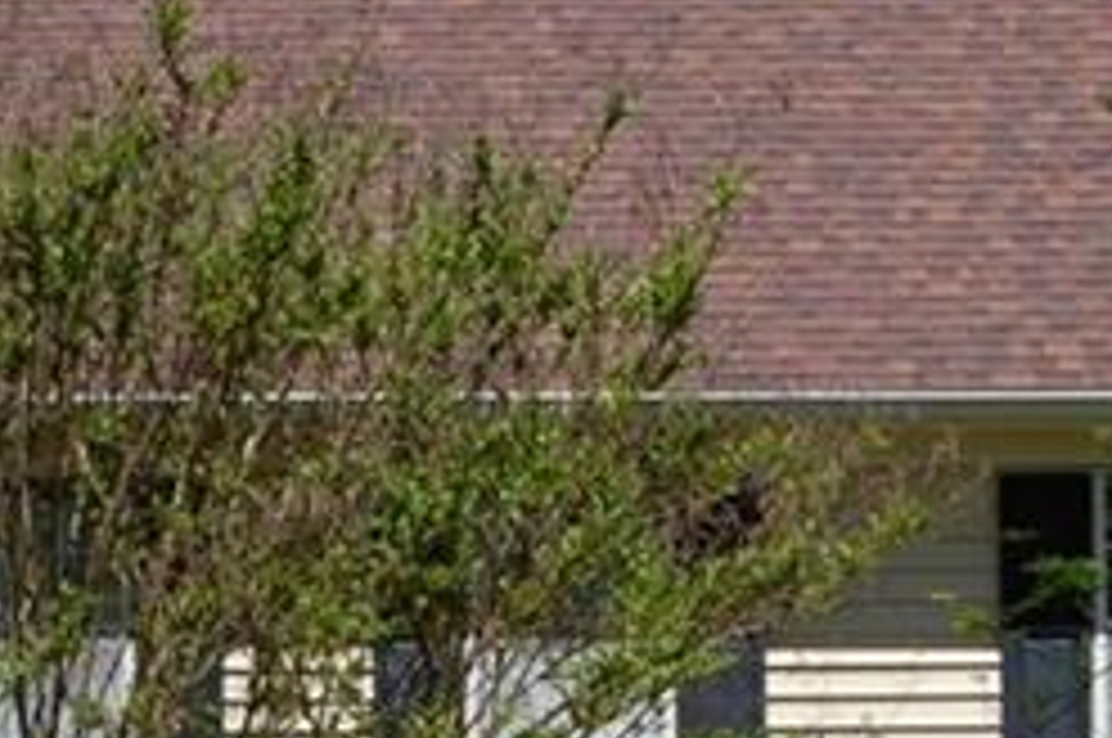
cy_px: 891
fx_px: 5956
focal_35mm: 193
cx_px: 212
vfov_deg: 7.0
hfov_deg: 10.6
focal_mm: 31
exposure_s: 1/320
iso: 200
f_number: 9
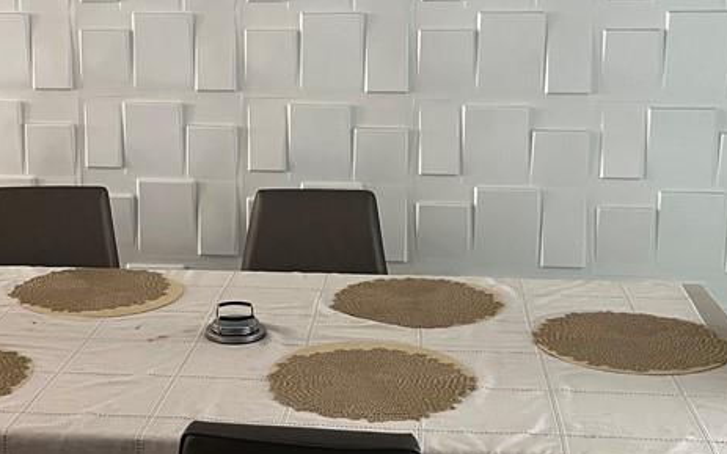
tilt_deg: -11.0
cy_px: 137
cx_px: 247
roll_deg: +0.9
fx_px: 1208
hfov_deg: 33.2
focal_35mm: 61
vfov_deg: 21.2
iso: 400
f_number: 1.6
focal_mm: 5.1
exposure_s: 1/60
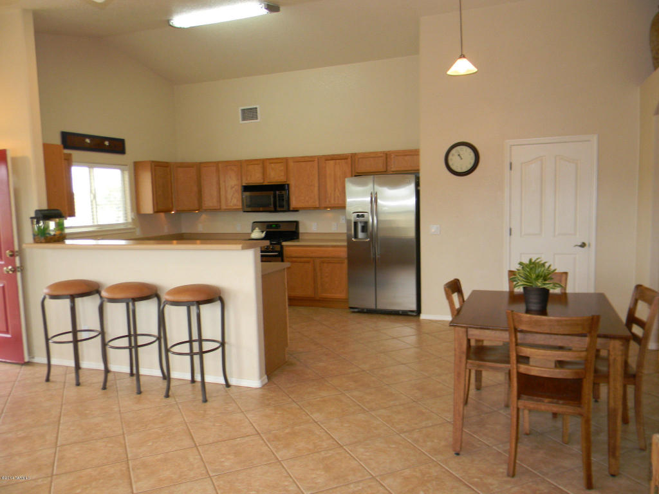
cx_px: 330
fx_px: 533
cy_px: 247
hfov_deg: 63.4
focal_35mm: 28
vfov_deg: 49.7
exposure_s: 1/30
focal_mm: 5
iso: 133
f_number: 3.5
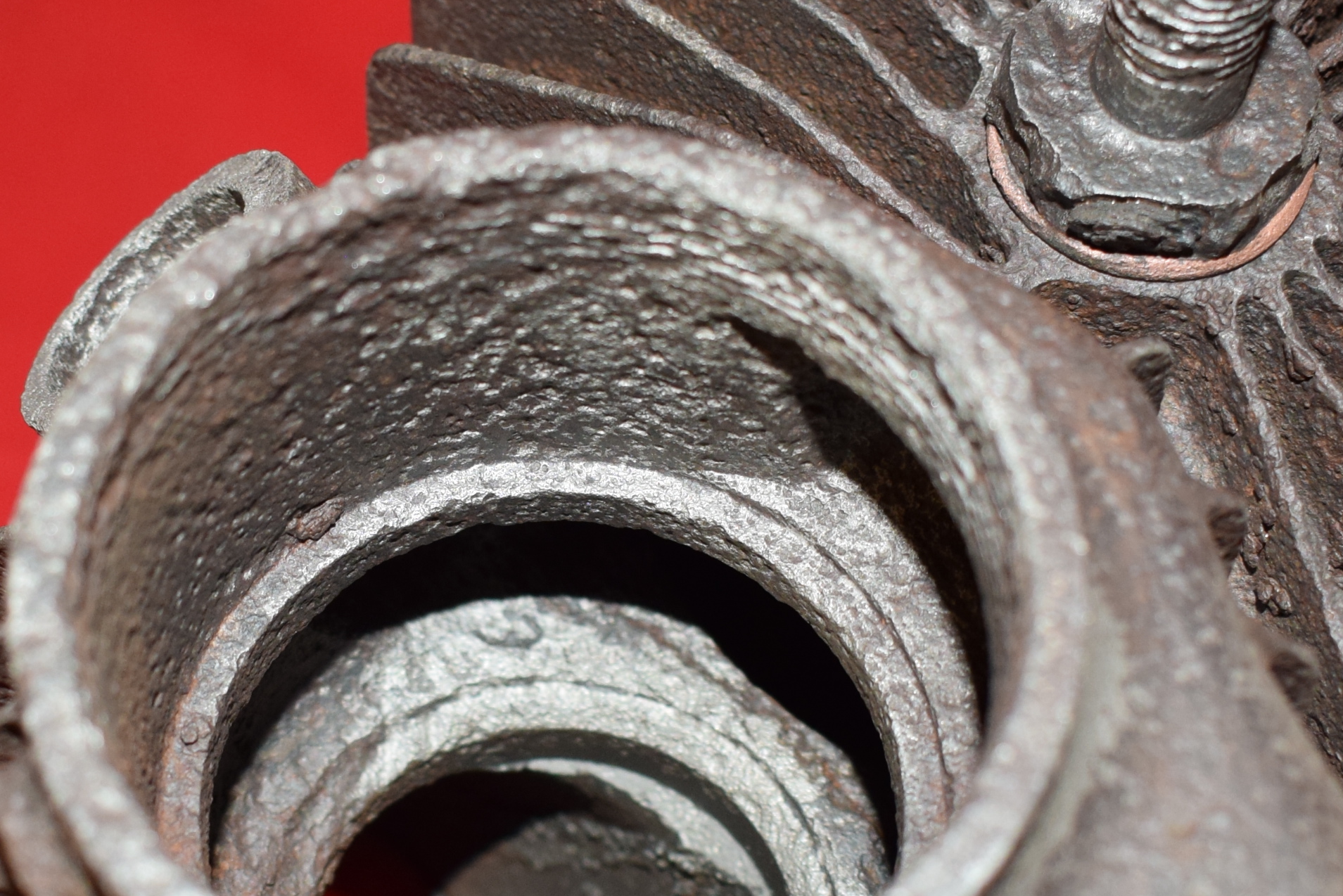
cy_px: 614
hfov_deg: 27.2
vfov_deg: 18.3
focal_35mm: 74
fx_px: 2768
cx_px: 523
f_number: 5
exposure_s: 1/160
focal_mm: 21
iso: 640
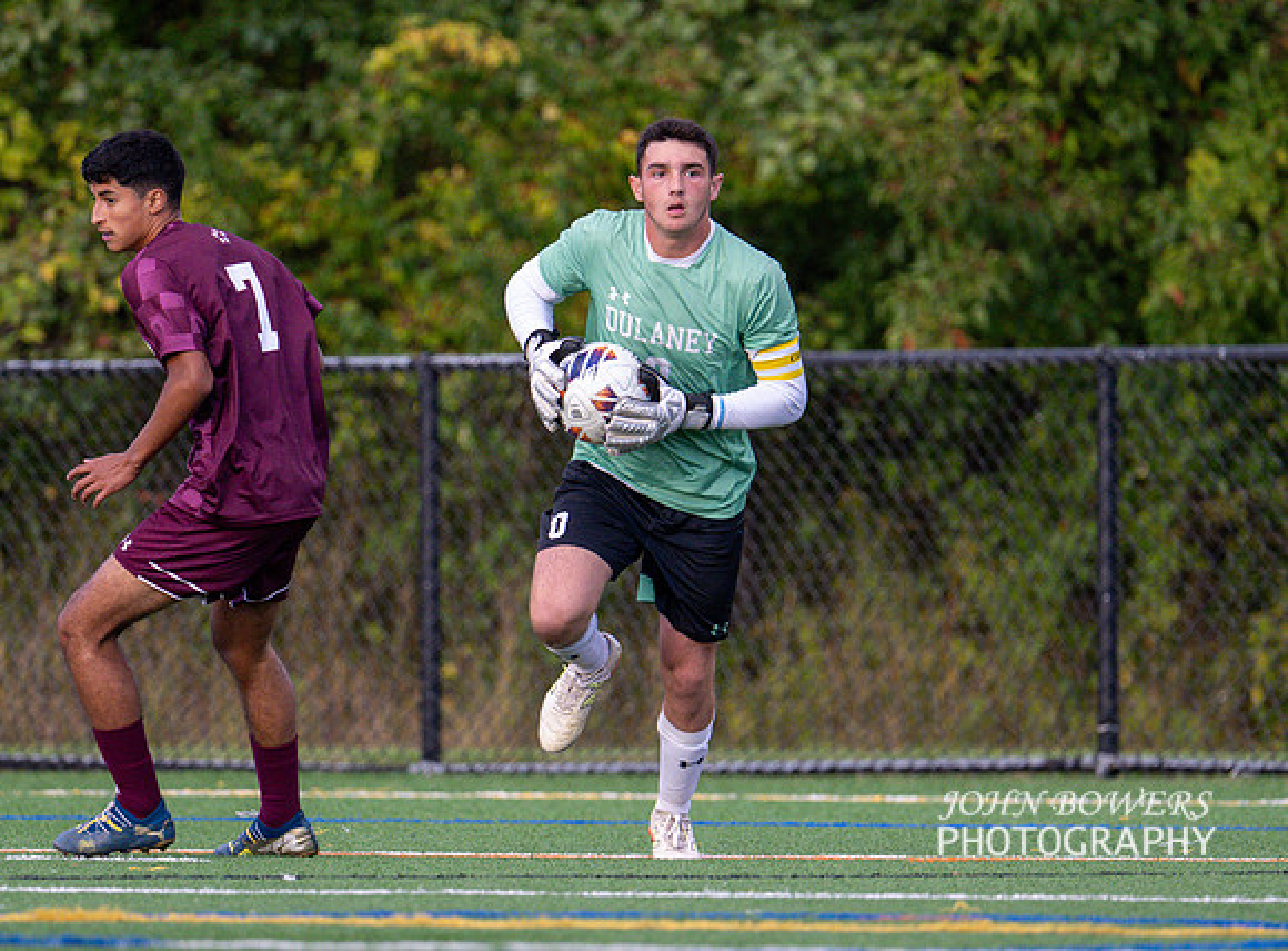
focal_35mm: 701
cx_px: 608
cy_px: 548
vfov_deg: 2.1
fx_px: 25934
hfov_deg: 2.8
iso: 2800
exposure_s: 1/2500
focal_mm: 400
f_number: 4.5
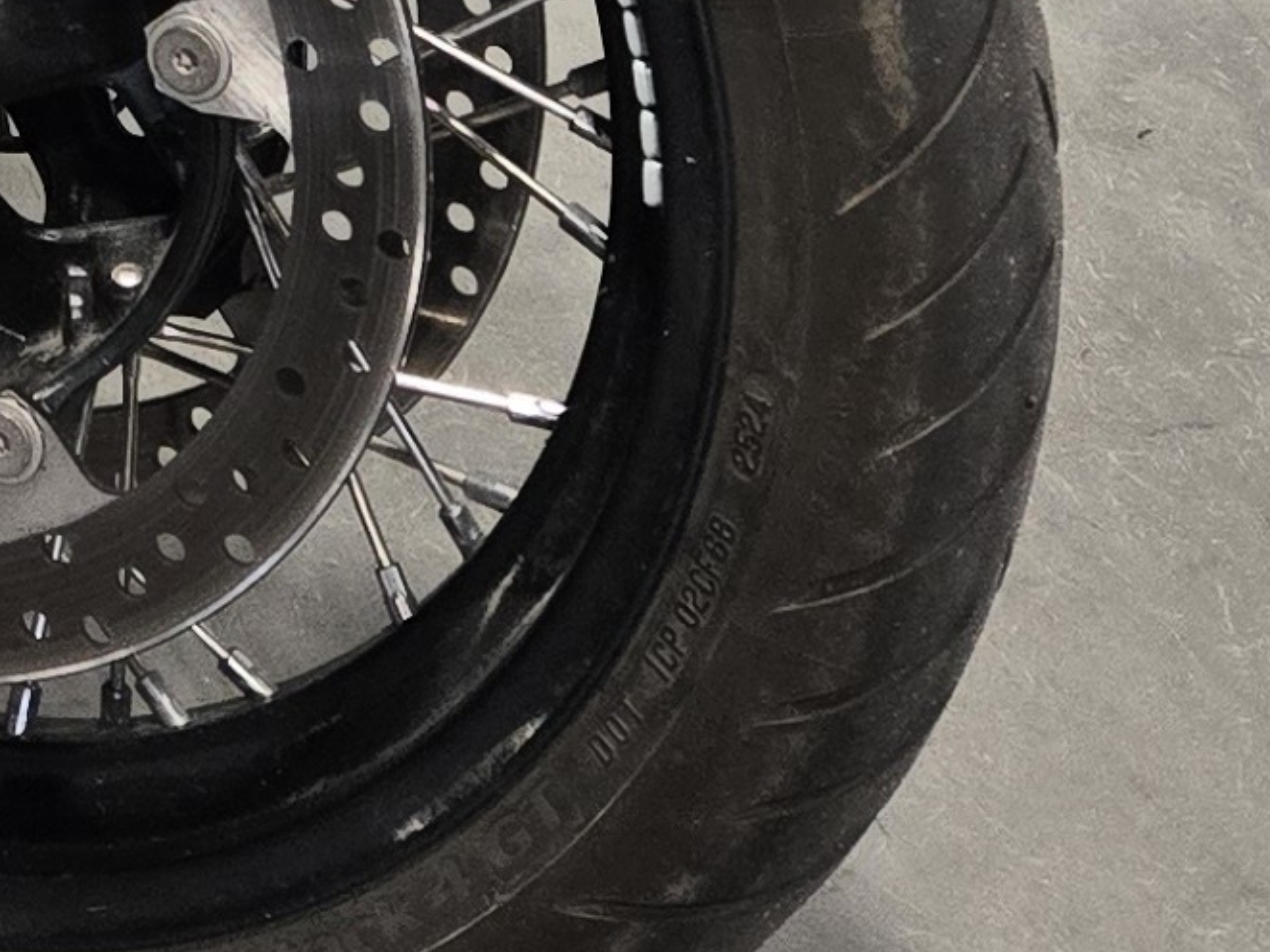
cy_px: -1687
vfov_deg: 9.1
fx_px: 5098
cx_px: -1326
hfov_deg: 12.4
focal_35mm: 139
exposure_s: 1/120
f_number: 1.8
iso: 250
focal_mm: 5.4
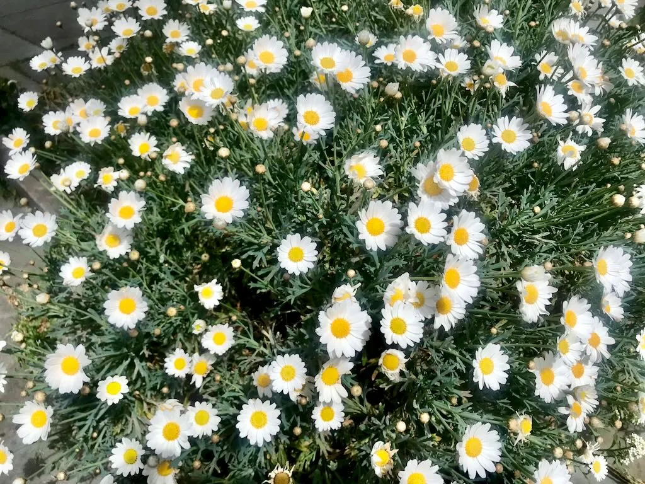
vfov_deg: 49.7
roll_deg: +2.2
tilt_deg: -37.3
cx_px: 322
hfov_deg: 63.4
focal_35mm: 28
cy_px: 242
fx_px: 522
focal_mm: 3.99
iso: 20
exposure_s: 1/3425
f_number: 1.8
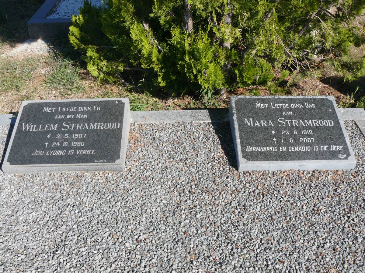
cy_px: 136
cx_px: 182
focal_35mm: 36
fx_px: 380
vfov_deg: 39.7
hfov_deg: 51.4
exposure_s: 1/320
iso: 100
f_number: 5.6
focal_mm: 6
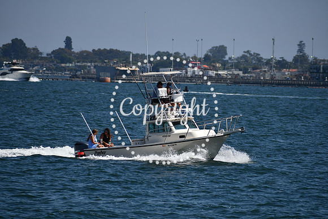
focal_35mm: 450
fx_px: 4101
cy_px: 110
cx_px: 164
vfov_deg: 3.1
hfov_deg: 4.6
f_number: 7.1
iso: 200
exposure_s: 1/1600
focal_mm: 300
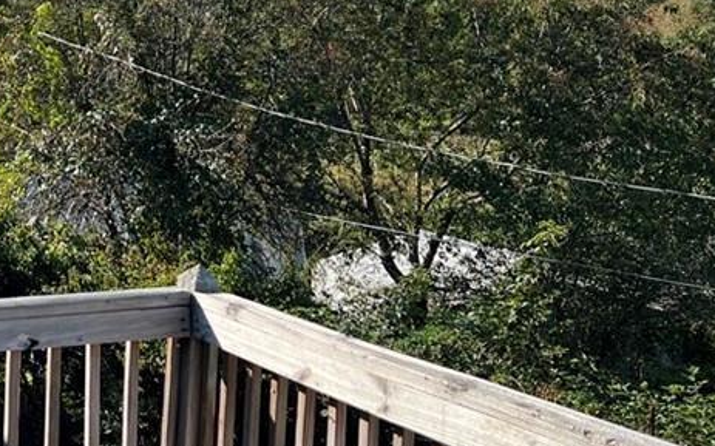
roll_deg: +1.3
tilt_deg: -1.6
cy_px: 86
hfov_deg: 30.4
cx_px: -45
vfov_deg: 21.0
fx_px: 1188
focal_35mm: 61
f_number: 1.5
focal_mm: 5.7
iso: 50
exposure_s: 1/3571
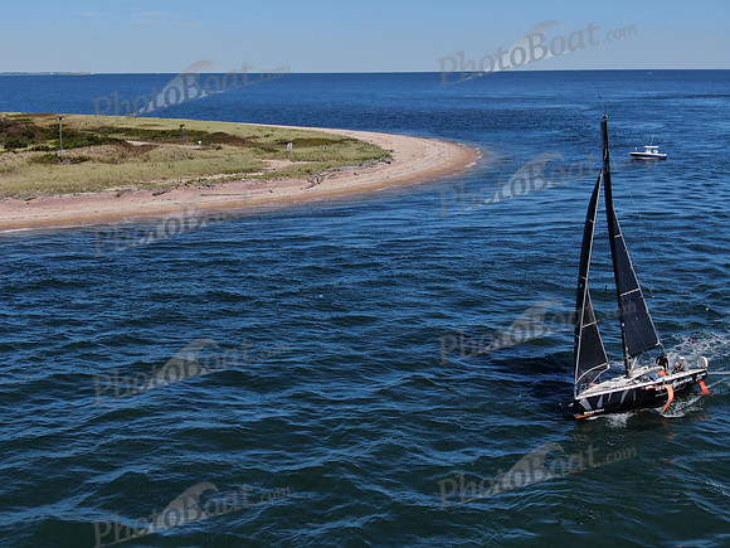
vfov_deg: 30.3
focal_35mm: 48
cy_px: 274
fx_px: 1012
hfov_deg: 39.7
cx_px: 365
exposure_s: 1/1250
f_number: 3.8
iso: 100
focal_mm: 8.6
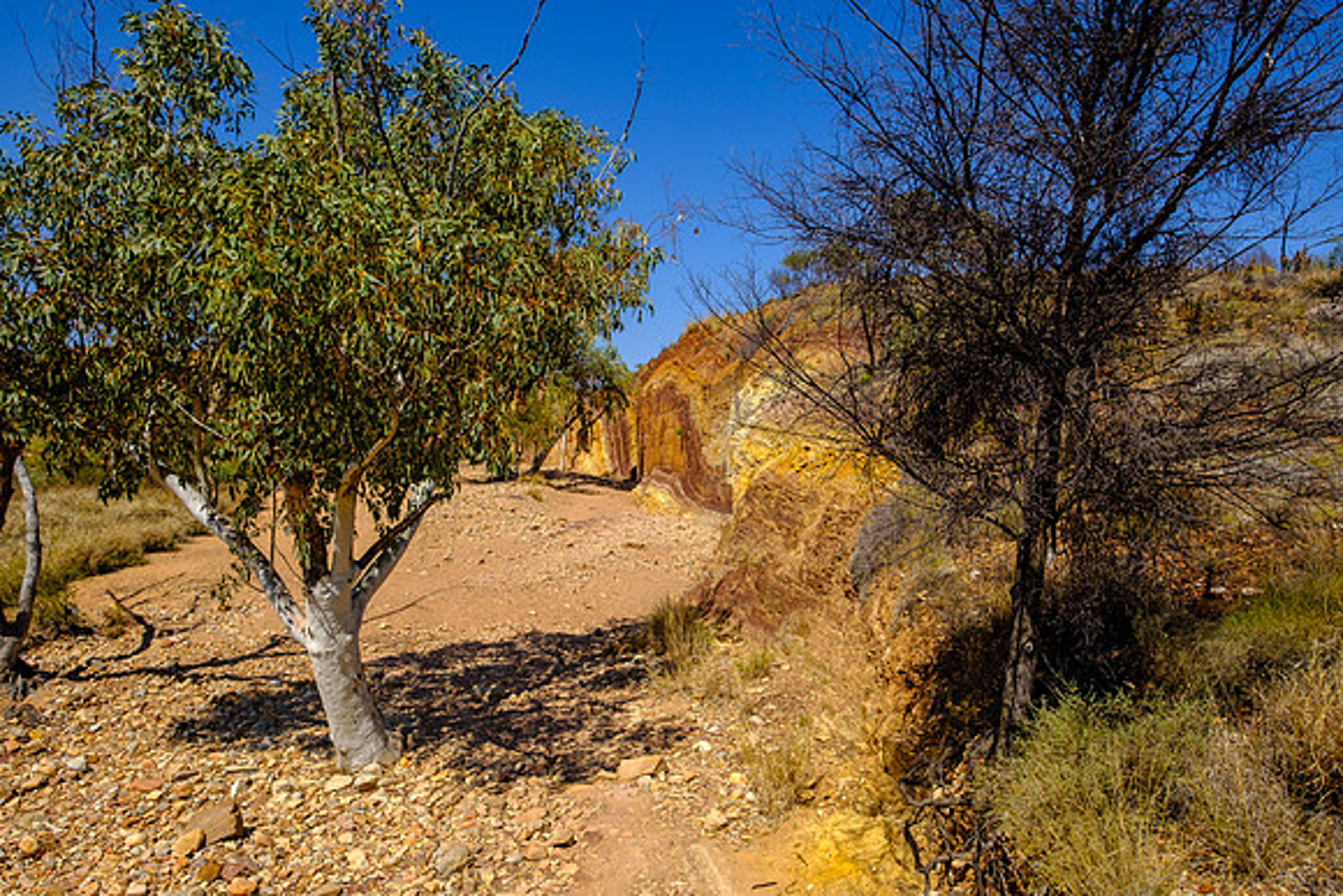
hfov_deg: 81.2
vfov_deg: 59.5
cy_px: 448
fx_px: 784
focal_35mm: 21
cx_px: 672
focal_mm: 13.8
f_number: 5.6
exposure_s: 1/1500
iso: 200
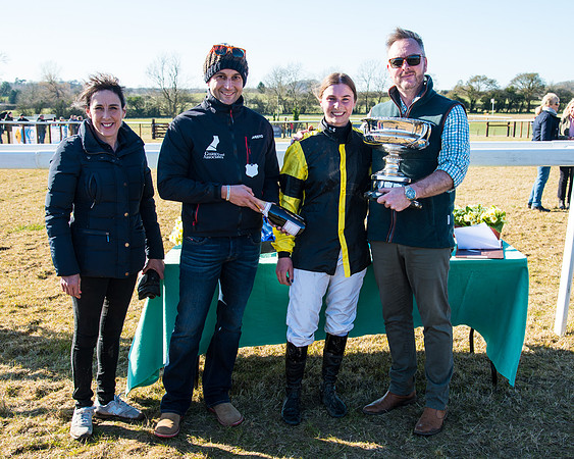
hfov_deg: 45.0
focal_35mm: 41
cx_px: 316
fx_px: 691
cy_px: 242
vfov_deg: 36.7
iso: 125
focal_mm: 34
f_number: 5
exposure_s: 1/200
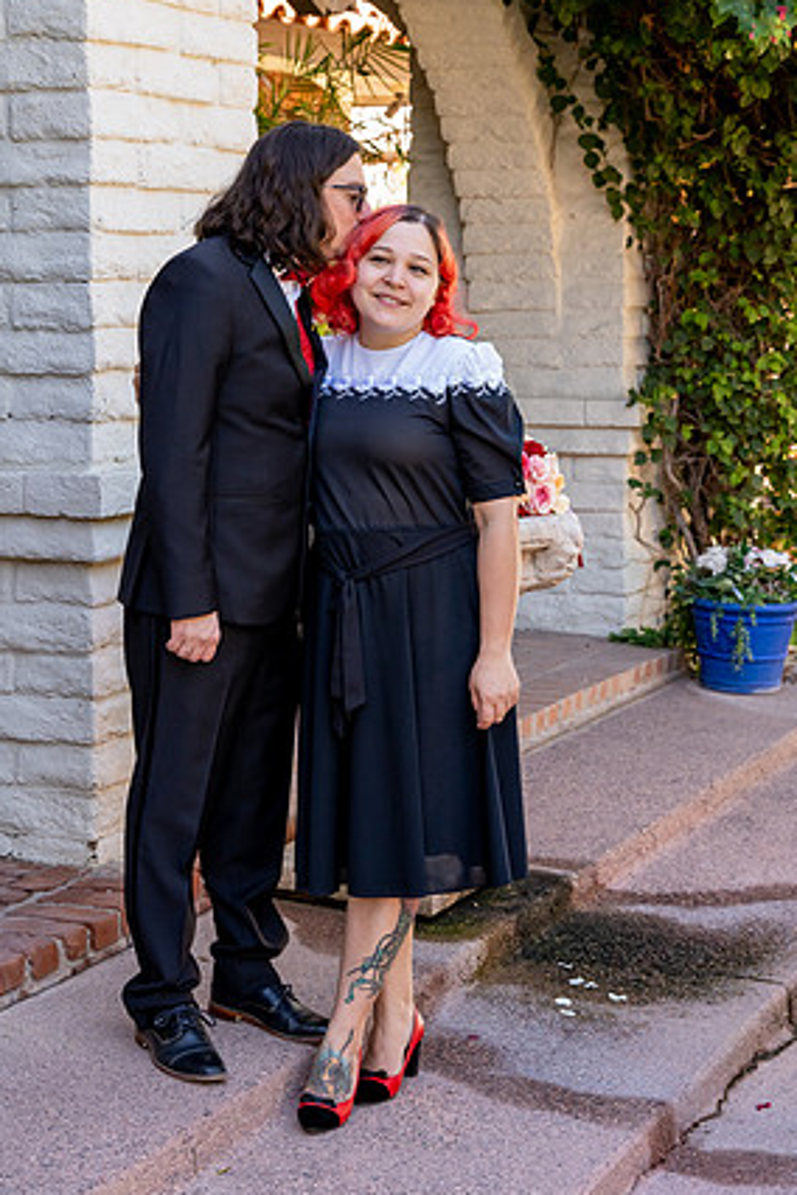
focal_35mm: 74
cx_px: 415
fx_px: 2457
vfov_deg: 27.3
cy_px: 572
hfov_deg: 18.4
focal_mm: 70
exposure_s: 1/250
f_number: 7.1
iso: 1600
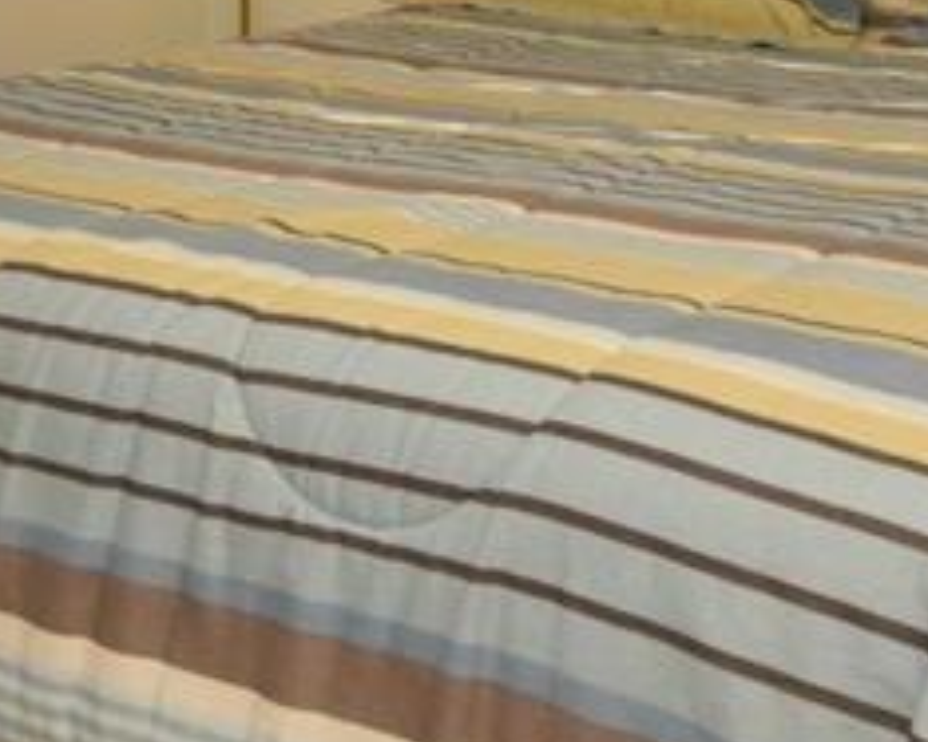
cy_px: -212
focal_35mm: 75
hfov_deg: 24.8
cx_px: 145
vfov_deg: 19.0
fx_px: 2061
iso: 800
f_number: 7.1
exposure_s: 1/60
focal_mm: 11.5
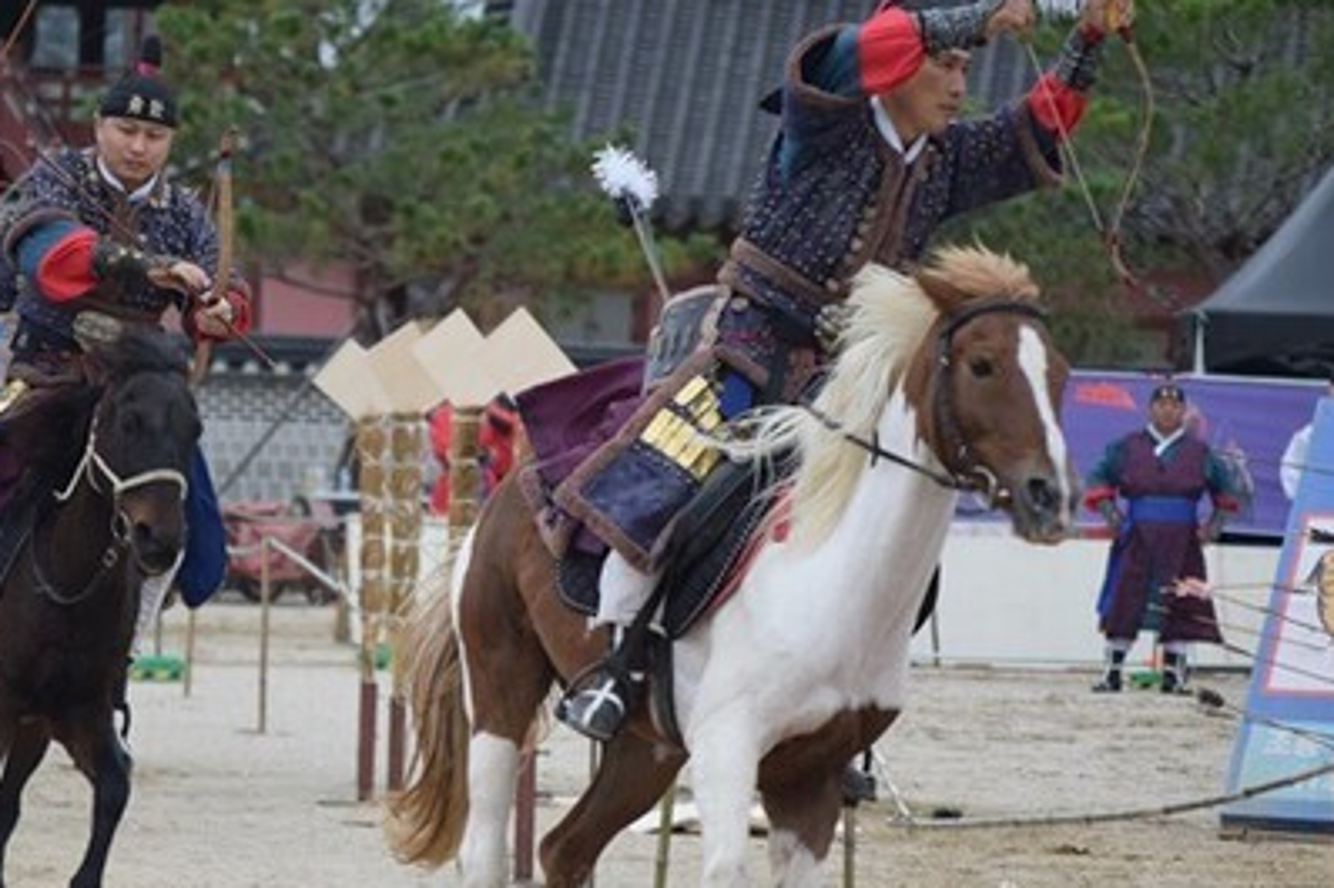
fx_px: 9223
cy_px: 392
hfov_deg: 8.3
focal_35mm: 249
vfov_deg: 5.5
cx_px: 476
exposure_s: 1/800
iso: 800
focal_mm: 110
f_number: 4.5
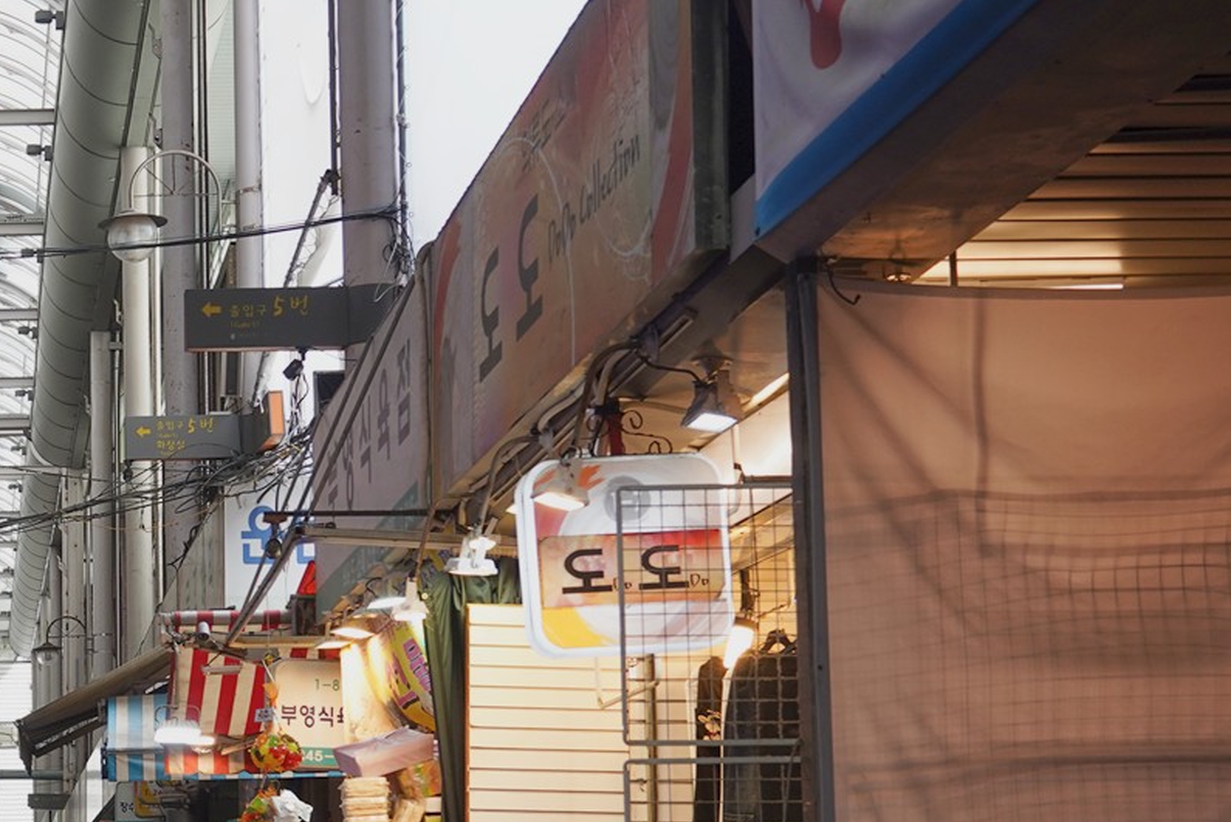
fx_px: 3011
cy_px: 624
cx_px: -156
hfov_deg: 21.8
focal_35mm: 88
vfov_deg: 15.5
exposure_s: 1/100
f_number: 5.6
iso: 400
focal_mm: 35
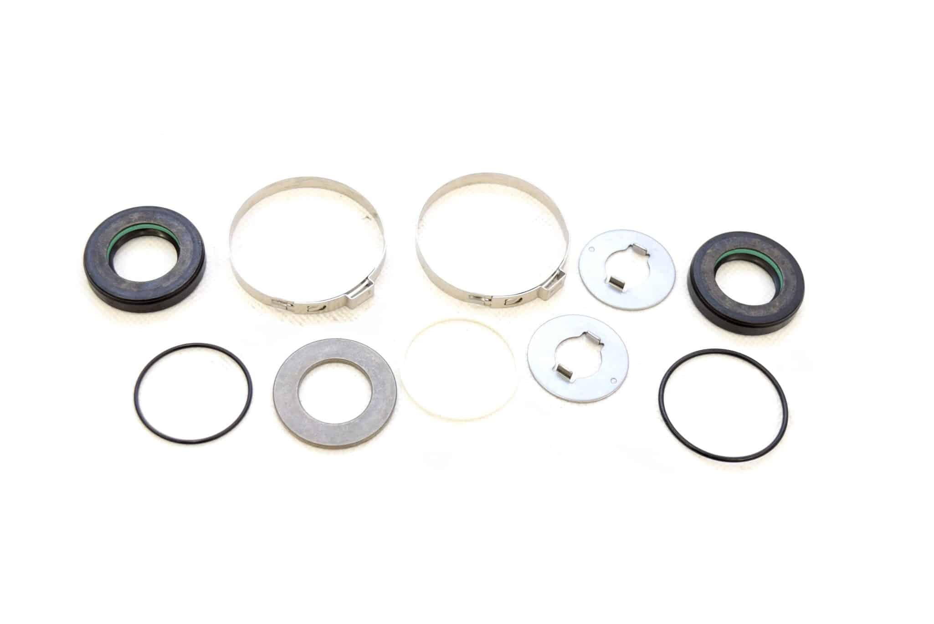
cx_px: 467
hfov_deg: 38.9
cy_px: 312
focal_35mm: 51
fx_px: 1324
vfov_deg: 26.5
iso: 400
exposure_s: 1/125
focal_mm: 34
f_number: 5.6
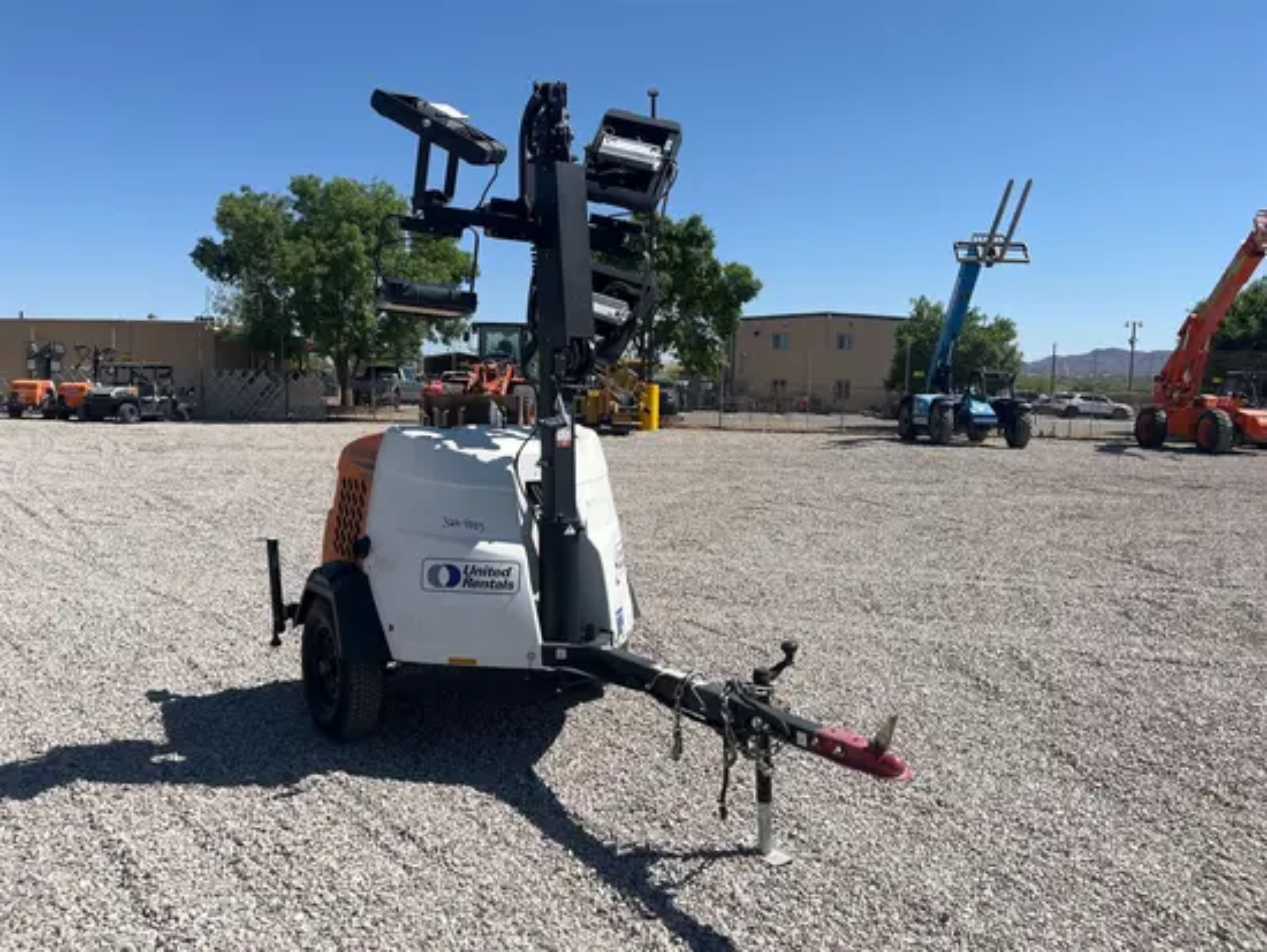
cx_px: 634
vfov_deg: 53.1
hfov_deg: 67.3
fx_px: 952
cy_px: 476
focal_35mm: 26
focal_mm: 5.1
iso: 50
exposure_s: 1/5076
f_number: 1.6
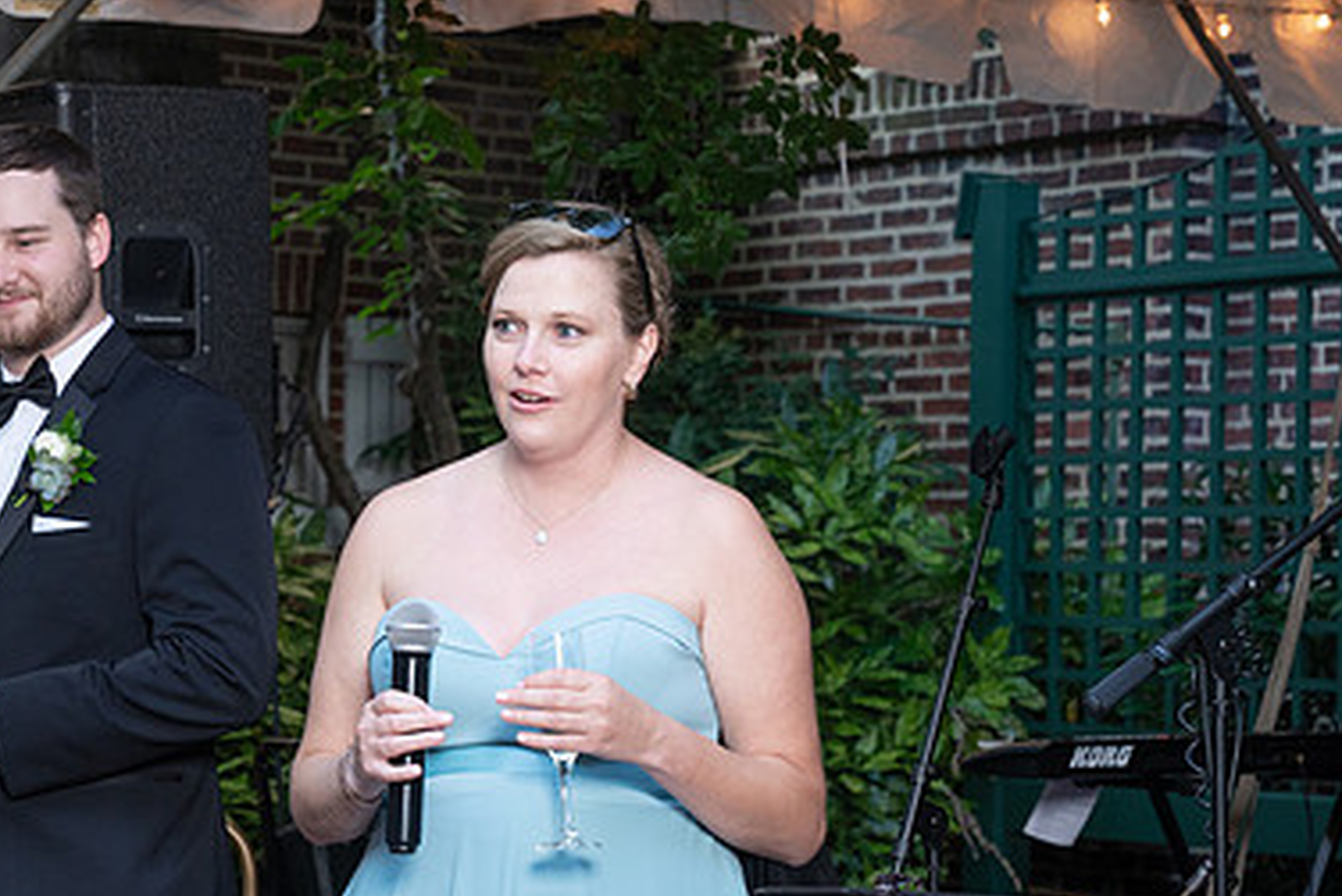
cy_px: 521
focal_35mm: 111
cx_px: 507
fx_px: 4139
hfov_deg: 18.4
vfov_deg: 12.3
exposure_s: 1/250
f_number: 5.6
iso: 1250
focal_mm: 70
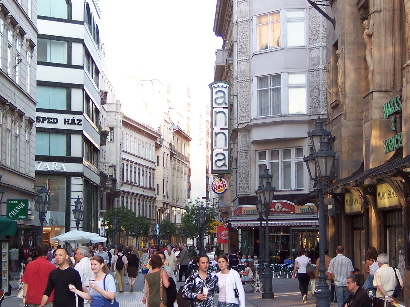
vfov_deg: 15.9
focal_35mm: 93
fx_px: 1102
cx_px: 174
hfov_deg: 21.1
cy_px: 159
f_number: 4.3
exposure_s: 1/125
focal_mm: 12.1
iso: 140
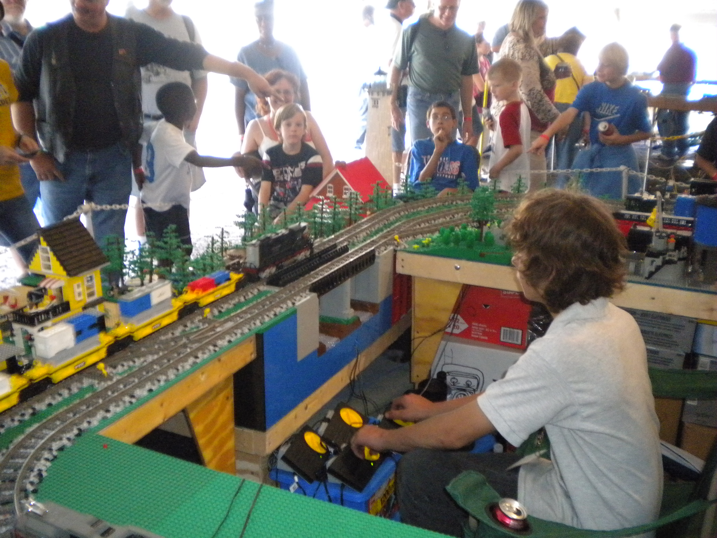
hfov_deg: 52.6
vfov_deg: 40.7
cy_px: 269
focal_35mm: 35
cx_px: 358
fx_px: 725
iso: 800
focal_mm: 6.3
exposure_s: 1/68.2
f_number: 3.1
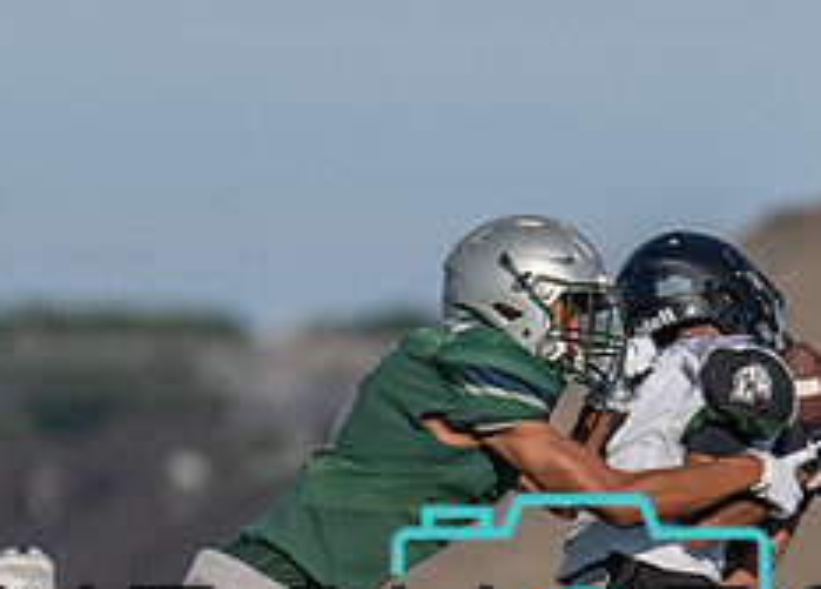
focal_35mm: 1161
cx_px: 132
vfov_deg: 1.2
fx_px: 27103
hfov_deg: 1.7
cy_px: 515
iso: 100
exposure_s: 1/2500
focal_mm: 200
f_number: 2.8
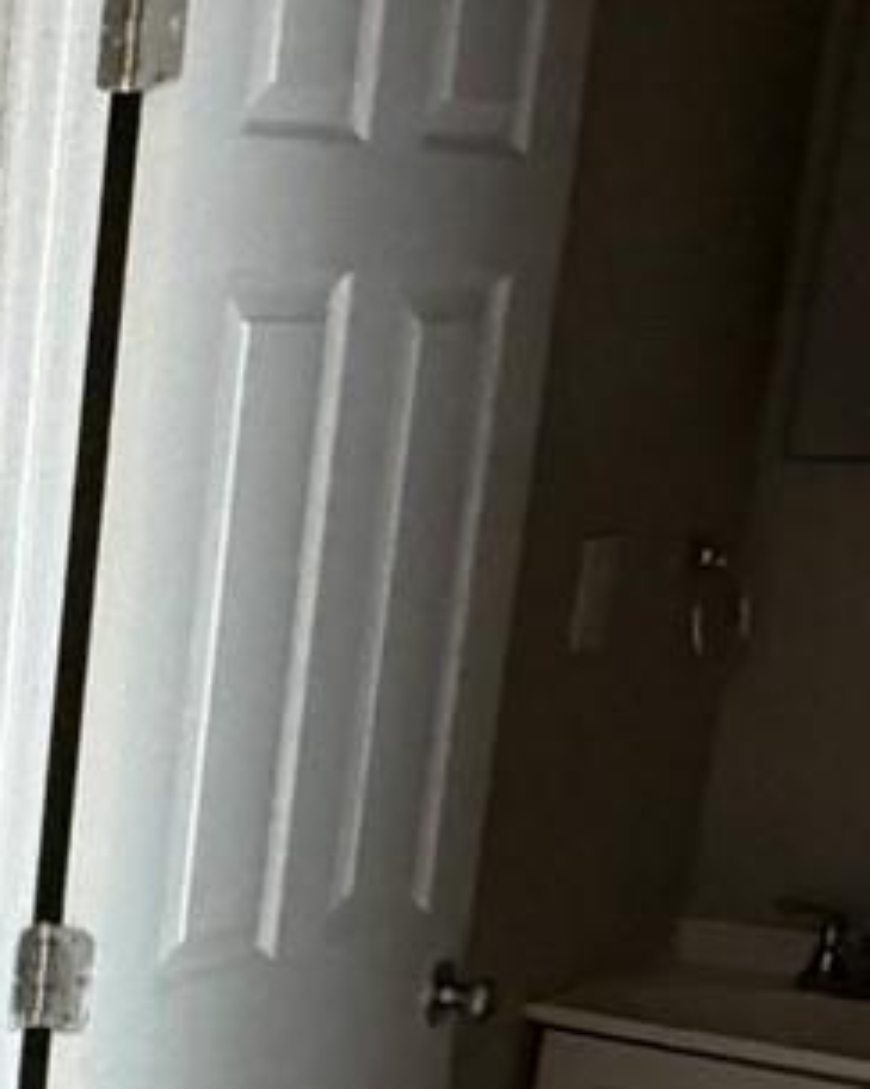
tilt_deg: -16.1
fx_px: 2963
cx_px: -934
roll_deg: +0.8
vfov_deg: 19.9
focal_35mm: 92
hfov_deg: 13.8
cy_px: 1200
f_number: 2.2
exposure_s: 1/114
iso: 320
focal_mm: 2.22
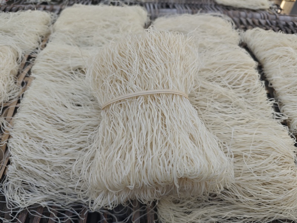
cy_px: 112
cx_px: 148
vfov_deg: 58.9
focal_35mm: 23
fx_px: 197
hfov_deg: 73.9
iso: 50
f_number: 1.6
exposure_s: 1/329
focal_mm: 6.55
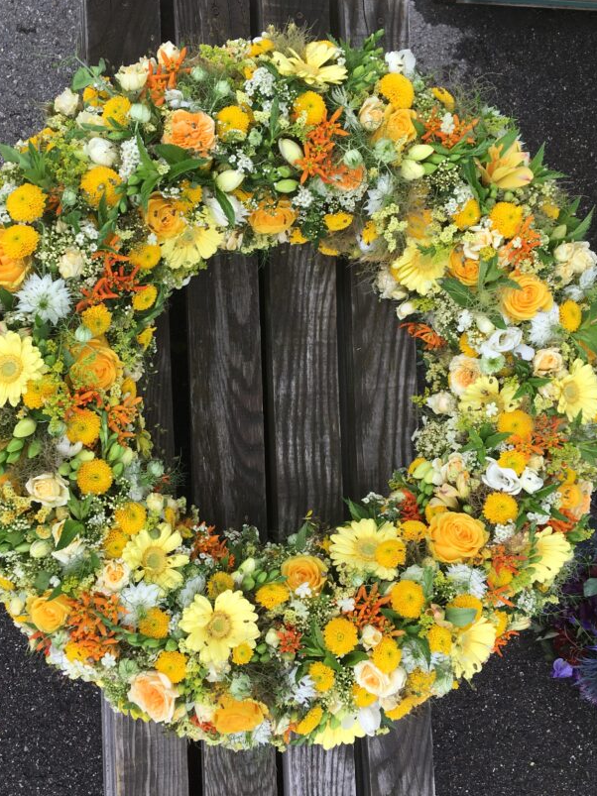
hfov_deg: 38.6
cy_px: 392
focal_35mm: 37
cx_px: 258
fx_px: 851
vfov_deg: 50.1
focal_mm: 4.15
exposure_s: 1/297
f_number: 2.2
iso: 25
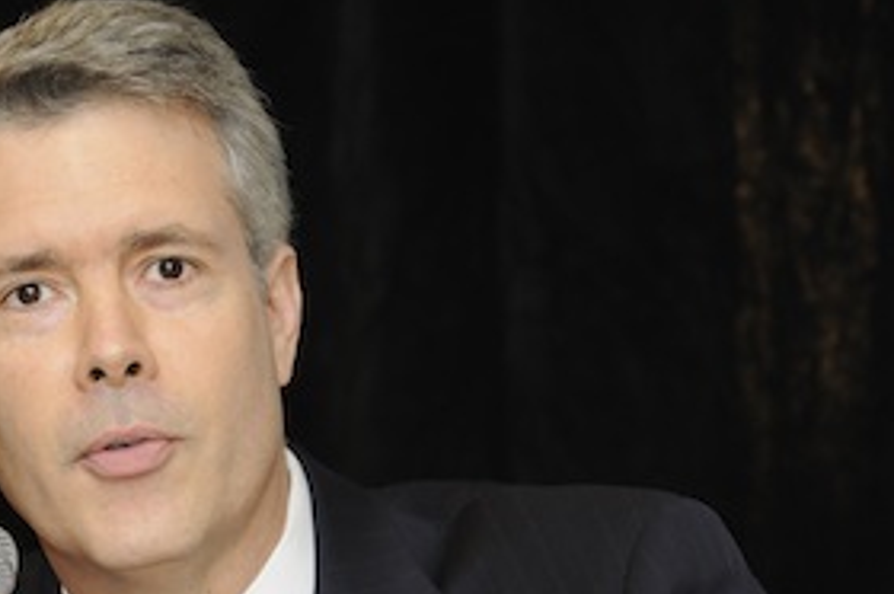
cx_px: 172
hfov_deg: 6.4
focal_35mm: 321
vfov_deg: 4.3
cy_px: 599
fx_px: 7962
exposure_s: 1/60
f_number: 3.2
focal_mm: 100
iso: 800
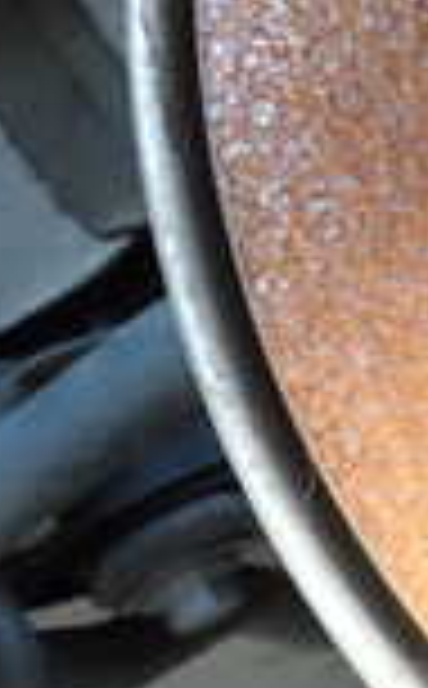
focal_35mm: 125
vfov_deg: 16.6
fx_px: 2344
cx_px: 1279
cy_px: 144
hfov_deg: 8.7
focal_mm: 5.4
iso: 100
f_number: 3.2
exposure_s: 1/160
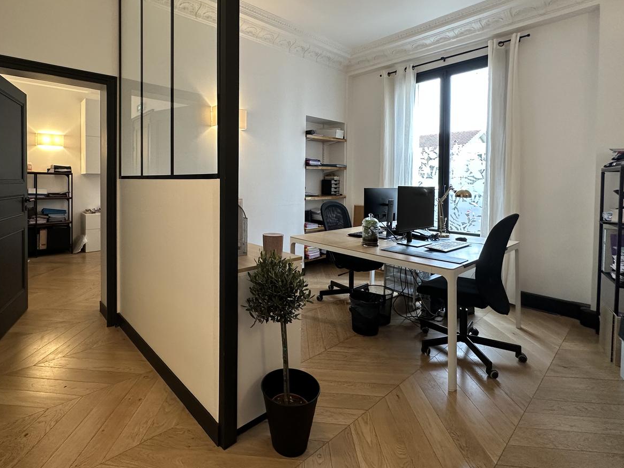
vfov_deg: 70.8
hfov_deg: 87.0
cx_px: 259
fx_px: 324
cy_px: 187
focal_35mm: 18
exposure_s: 1/100
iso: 160
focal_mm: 2.22
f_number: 2.2
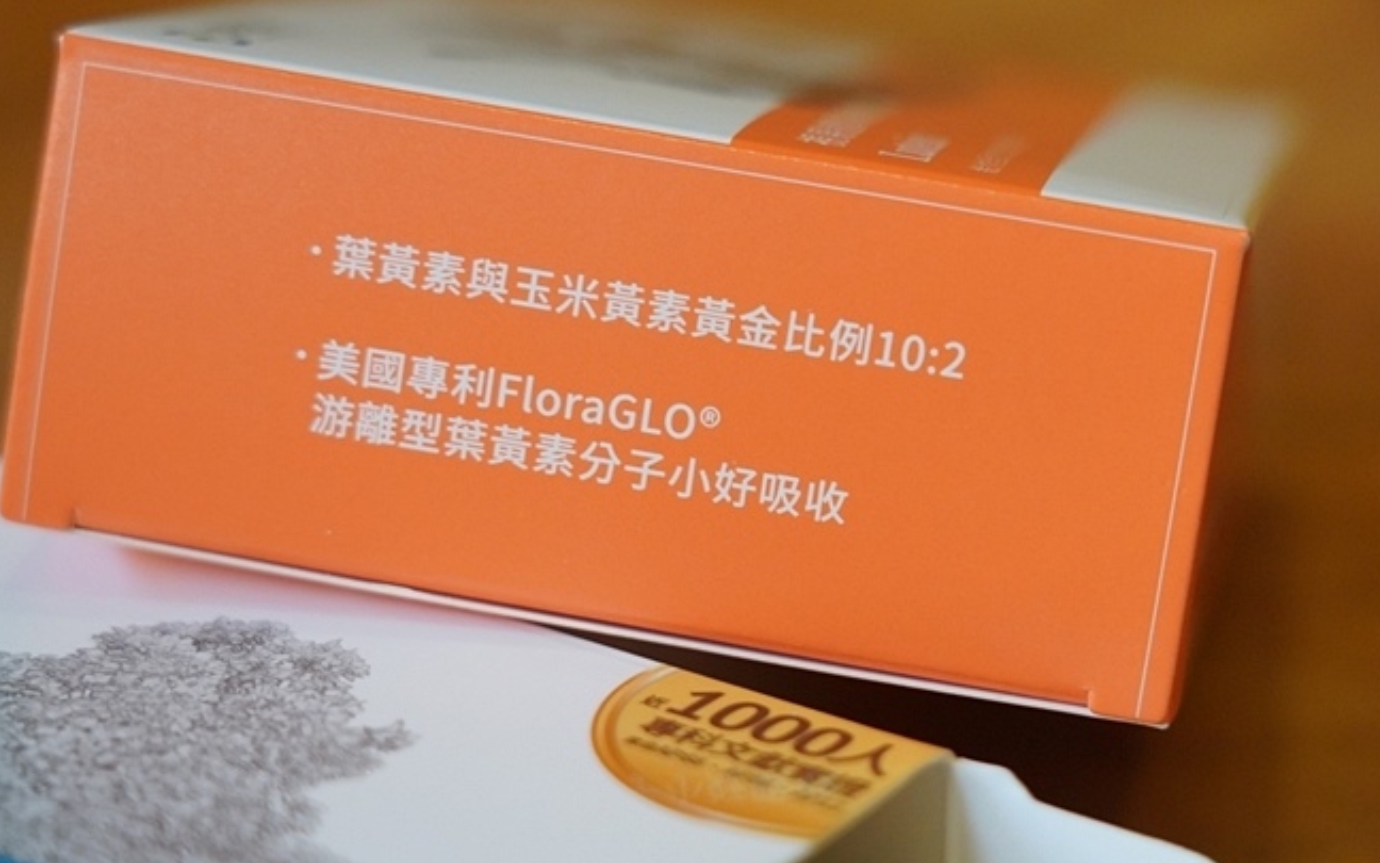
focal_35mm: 118
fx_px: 4438
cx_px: 848
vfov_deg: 11.1
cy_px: 429
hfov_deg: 17.7
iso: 2500
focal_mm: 75
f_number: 4.5
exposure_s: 1/60
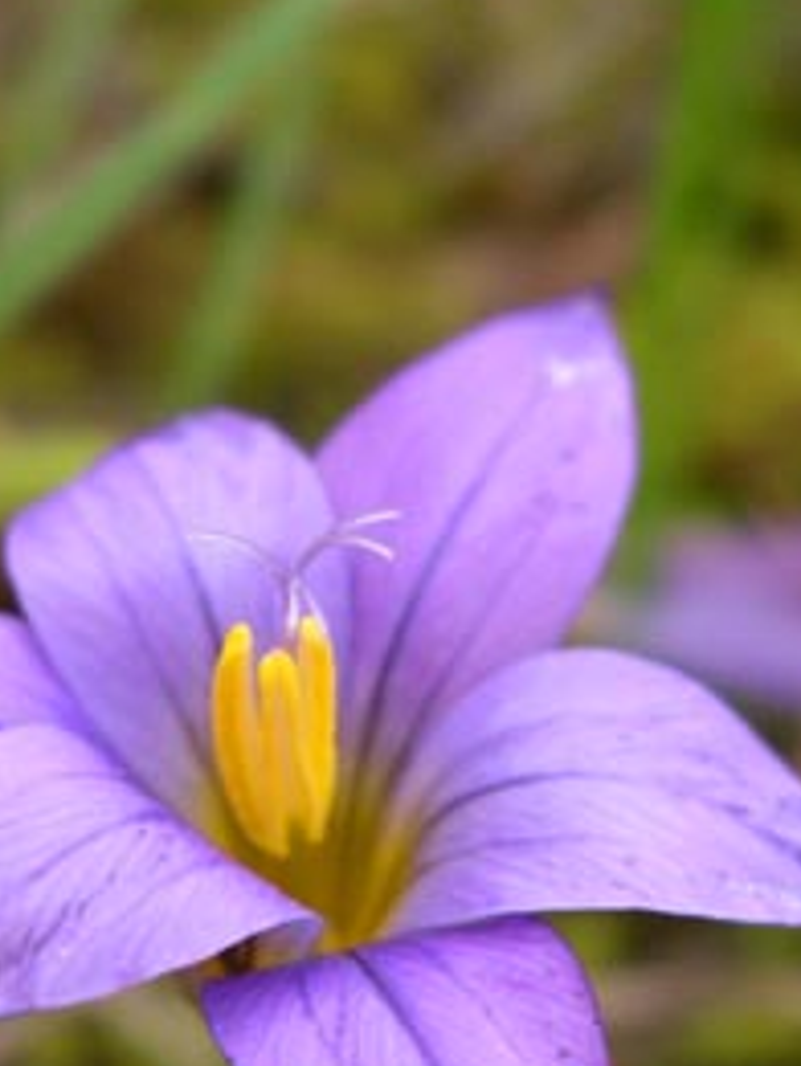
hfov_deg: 22.2
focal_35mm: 66
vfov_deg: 28.9
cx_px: 266
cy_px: 809
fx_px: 2035
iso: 100
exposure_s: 1/506
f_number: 2.8
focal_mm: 8
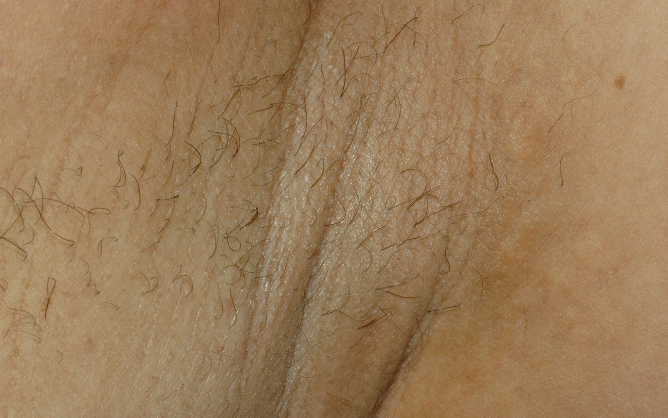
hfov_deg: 16.7
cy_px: 203
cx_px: 357
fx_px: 2275
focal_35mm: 125
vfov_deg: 10.5
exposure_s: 1/60
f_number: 25
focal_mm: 60
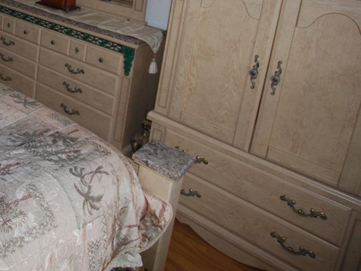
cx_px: 14
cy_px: -8
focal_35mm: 35
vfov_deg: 36.1
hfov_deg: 45.8
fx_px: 365
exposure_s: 1/60
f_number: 3.5
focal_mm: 10
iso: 200
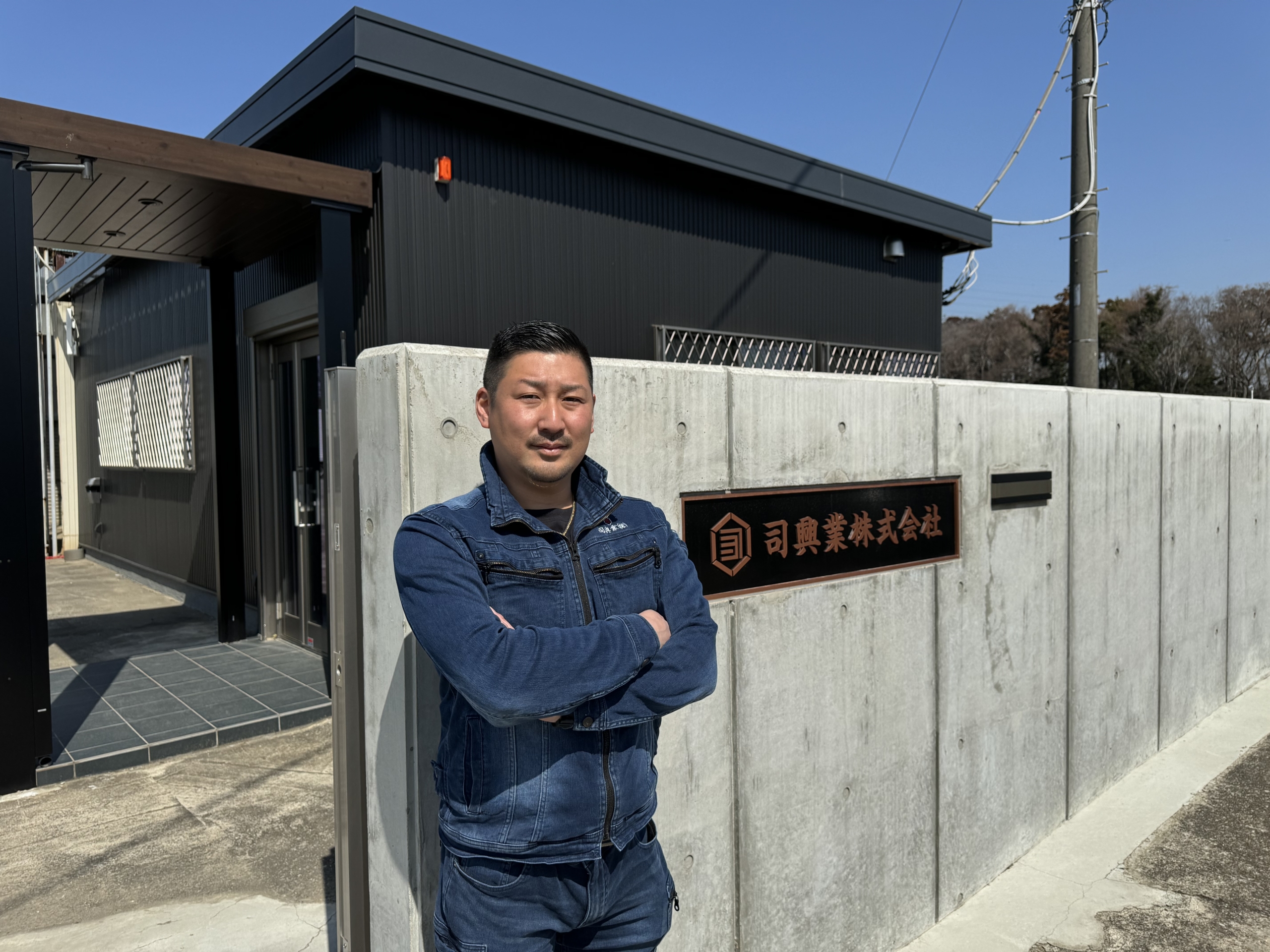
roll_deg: +1.0
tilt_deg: -2.7
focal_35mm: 24
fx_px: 881
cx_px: 635
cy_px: 476
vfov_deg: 56.8
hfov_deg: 71.6
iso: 80
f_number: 1.78
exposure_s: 1/6410
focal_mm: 6.86
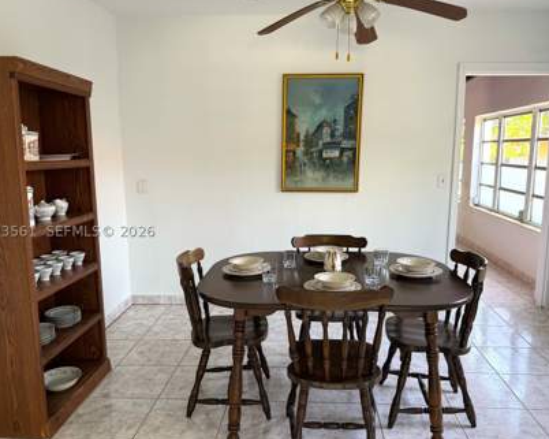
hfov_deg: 62.2
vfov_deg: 51.5
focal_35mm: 28
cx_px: 280
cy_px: 231
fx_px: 455
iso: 125
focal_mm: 6.76
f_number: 1.78
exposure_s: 1/143
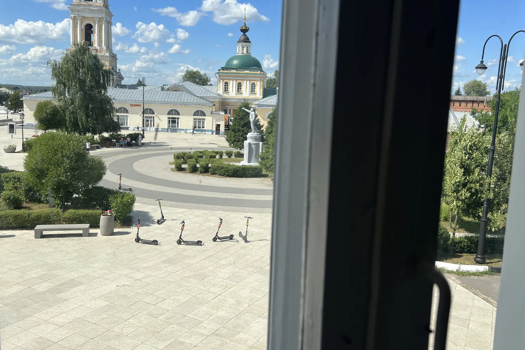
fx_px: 452
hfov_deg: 60.3
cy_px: 156
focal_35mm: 31
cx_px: 250
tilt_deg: -7.2
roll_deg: -1.8
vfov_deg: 42.3
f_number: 1.5
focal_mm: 5.7
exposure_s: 1/4274
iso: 50
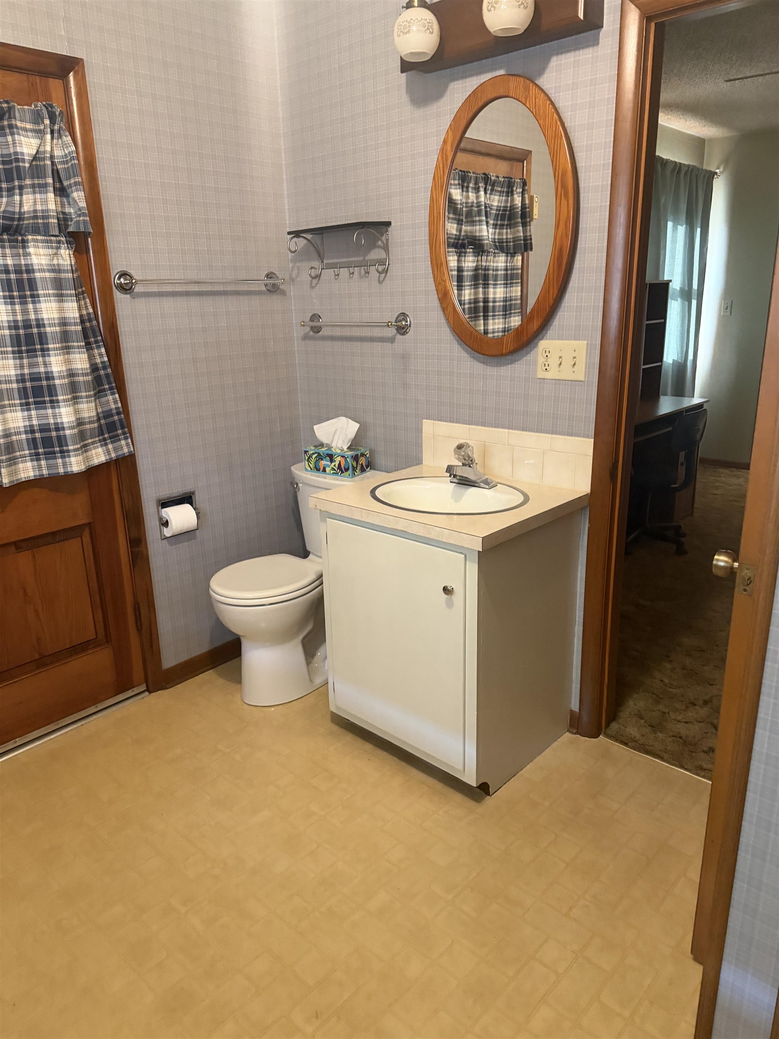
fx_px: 720
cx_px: 390
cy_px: 520
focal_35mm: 24
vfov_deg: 71.6
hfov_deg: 56.8
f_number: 1.78
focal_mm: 6.76
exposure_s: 1/60
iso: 640
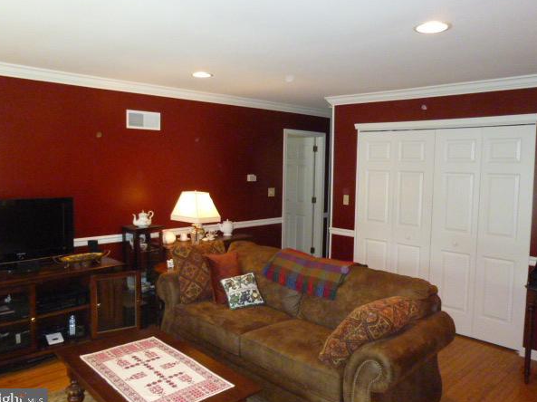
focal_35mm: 27
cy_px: 195
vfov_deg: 51.3
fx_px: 419
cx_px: 267
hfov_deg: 65.4
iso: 640
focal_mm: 4.5
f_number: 3.1
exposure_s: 1/60
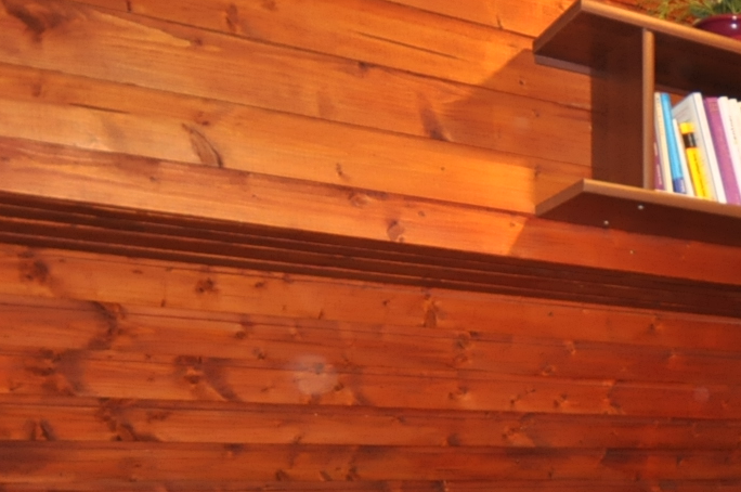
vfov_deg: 26.3
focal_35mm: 47
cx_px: 779
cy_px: 544
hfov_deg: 36.6
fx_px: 966
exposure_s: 1/60
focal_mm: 10
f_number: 4
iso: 800
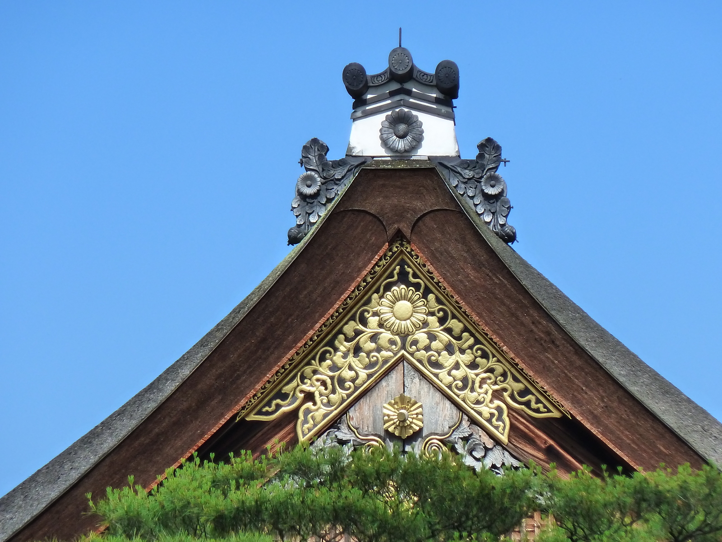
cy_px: 271
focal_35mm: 399
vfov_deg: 3.7
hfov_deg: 5.0
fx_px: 8322
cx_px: 361
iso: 200
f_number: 4.9
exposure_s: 1/500
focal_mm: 49.2
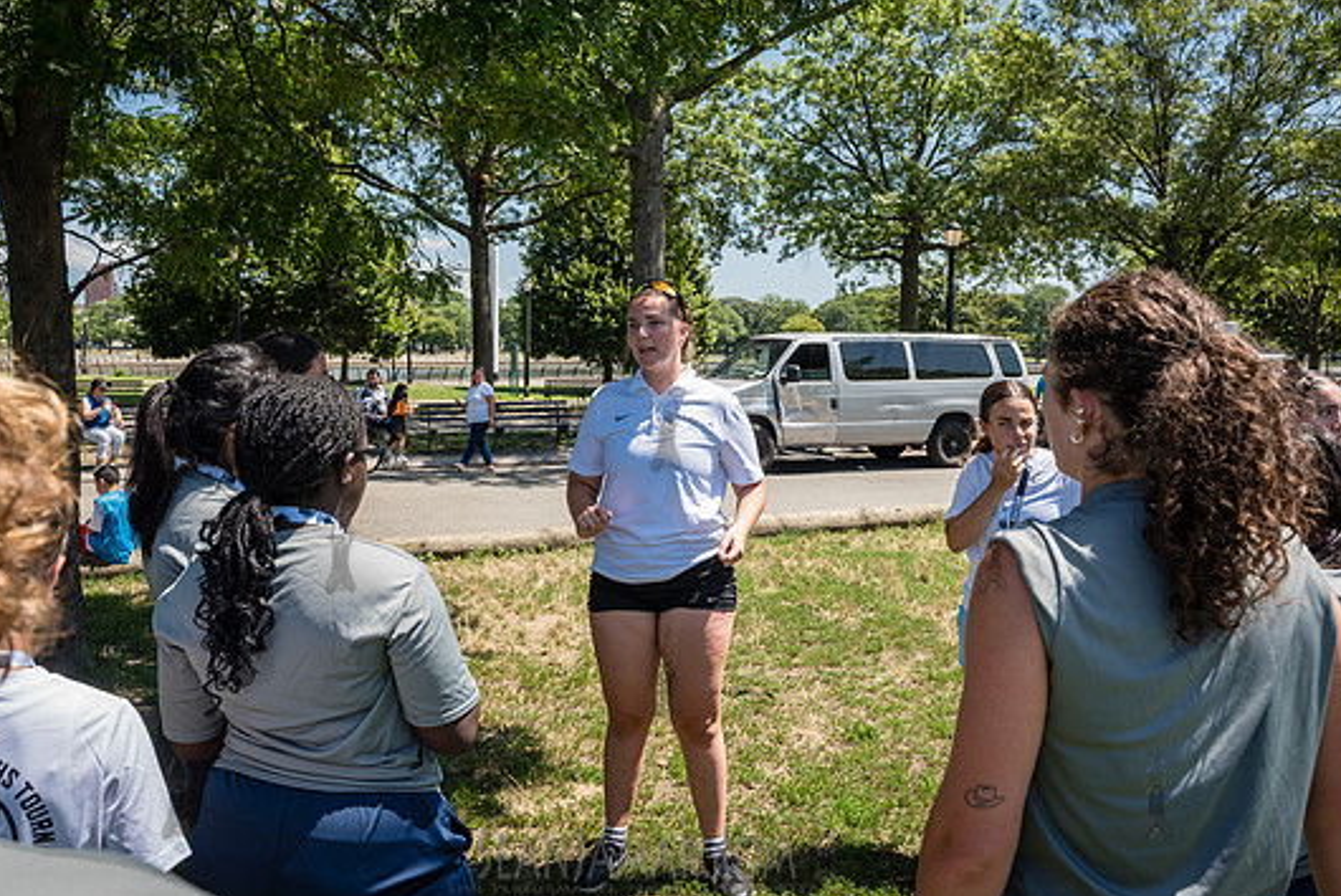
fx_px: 1304
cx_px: 665
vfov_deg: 37.9
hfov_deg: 54.4
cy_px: 426
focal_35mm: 35
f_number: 7.1
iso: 200
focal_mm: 32
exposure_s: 1/400
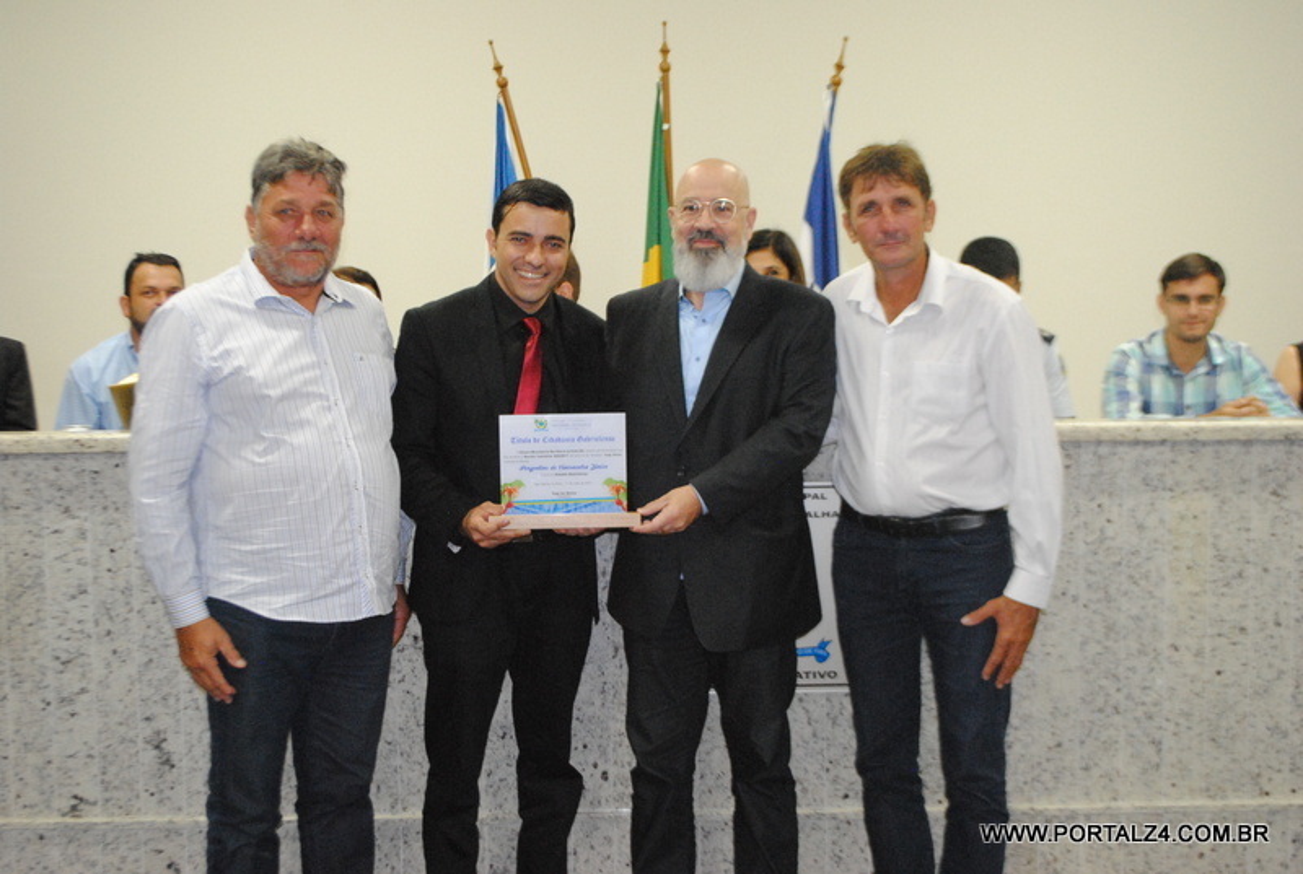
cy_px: 437
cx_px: 652
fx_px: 1741
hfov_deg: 41.0
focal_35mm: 48
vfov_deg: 28.2
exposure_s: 1/40
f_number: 4.8
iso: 1600
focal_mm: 32
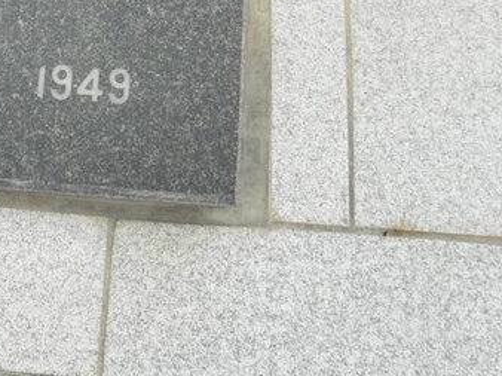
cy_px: 15
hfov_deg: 28.5
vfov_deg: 22.2
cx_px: 3
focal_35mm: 64
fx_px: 927
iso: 200
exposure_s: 1/640
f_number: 6.3
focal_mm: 4.83
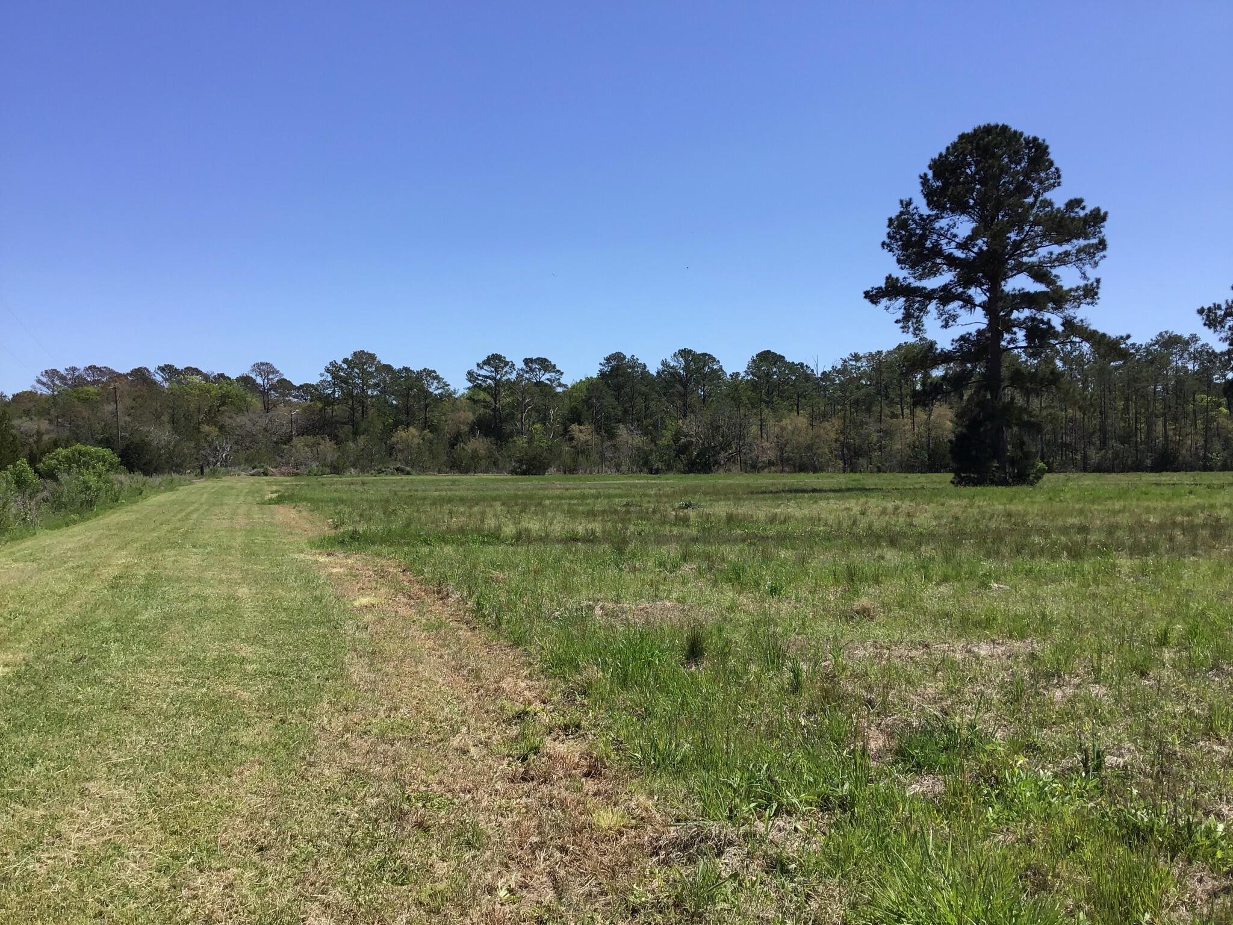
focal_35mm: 31
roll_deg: +1.3
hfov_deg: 58.4
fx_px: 1104
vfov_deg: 45.4
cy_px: 462
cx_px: 616
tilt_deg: -0.2
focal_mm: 3.3
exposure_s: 1/1314
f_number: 2.4
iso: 25
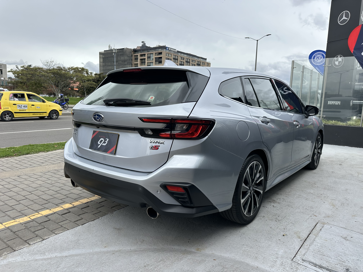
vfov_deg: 56.8
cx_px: 182
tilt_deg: -7.8
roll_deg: -2.0
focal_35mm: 24
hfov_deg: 71.6
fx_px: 252
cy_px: 136
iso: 80
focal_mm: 6.86
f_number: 1.78
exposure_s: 1/2967
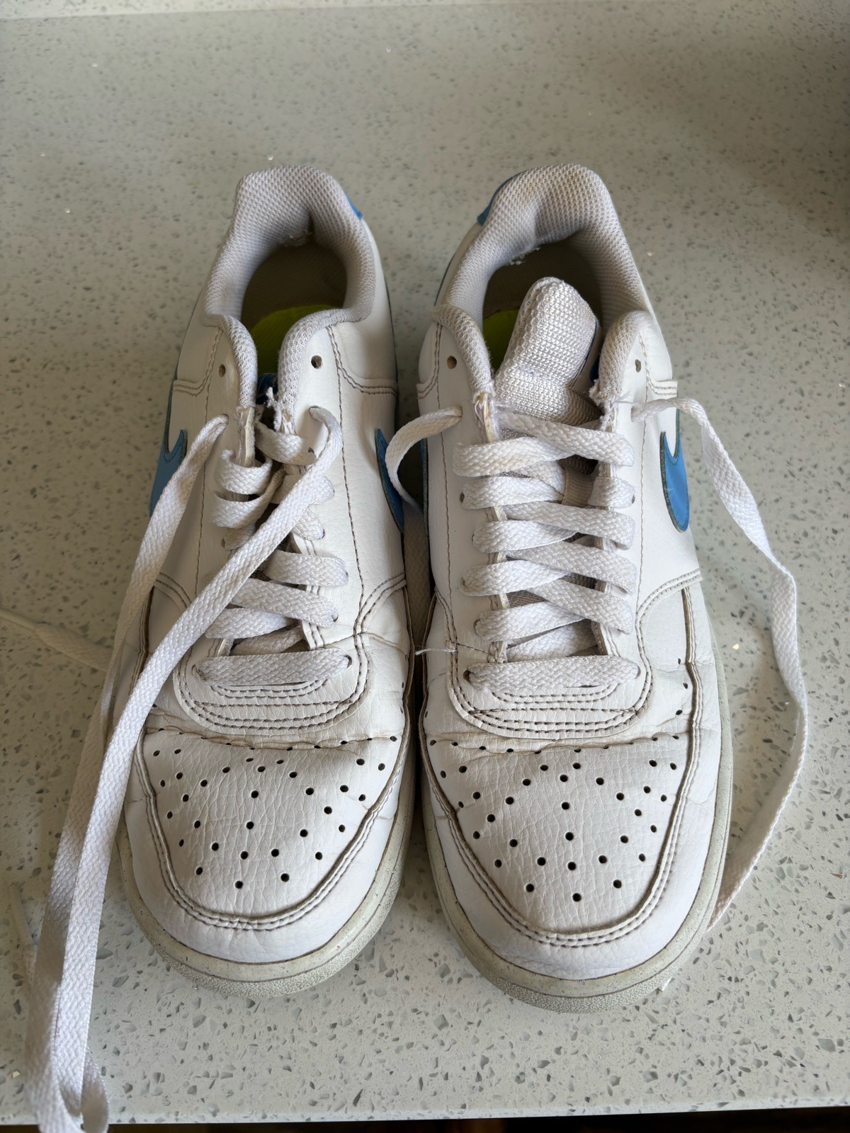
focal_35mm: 26
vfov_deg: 67.3
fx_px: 851
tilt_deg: -57.6
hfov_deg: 53.1
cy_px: 566
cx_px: 425
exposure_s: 1/121
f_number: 1.6
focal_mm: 5.96
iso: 50
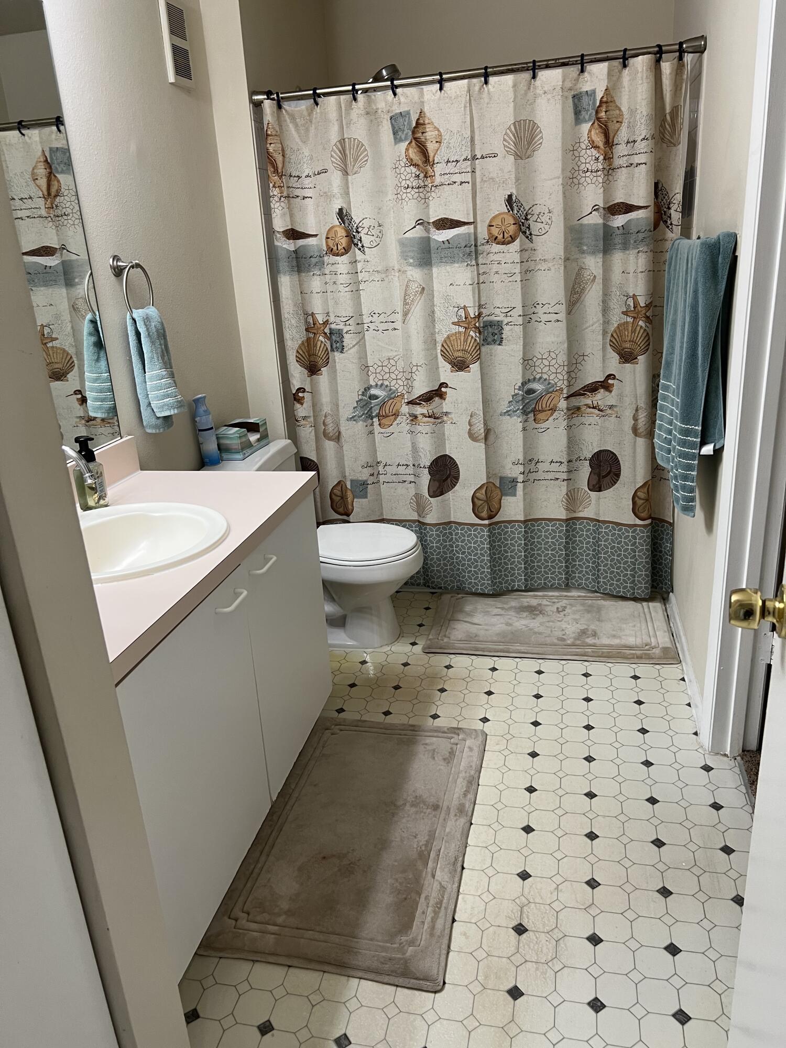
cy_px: 524
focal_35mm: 26
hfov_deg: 53.1
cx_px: 393
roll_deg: +4.1
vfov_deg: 67.3
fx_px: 787
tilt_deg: -19.9
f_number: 1.5
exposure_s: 1/60
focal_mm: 5.7
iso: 80
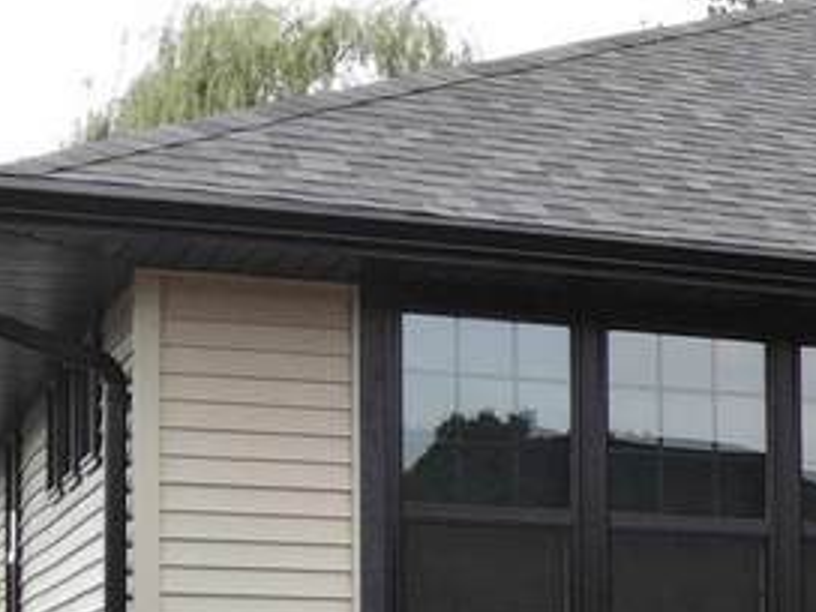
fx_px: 2664
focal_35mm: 113
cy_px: 764
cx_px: 1527
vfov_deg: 12.7
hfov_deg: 14.9
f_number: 2.8
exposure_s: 1/210
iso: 100
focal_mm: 4.5
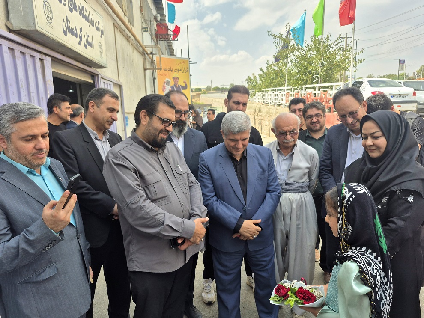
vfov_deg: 58.9
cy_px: 159
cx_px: 212
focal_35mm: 23
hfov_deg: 73.9
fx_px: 282
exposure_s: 1/1111
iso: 25
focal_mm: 5.4
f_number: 1.8
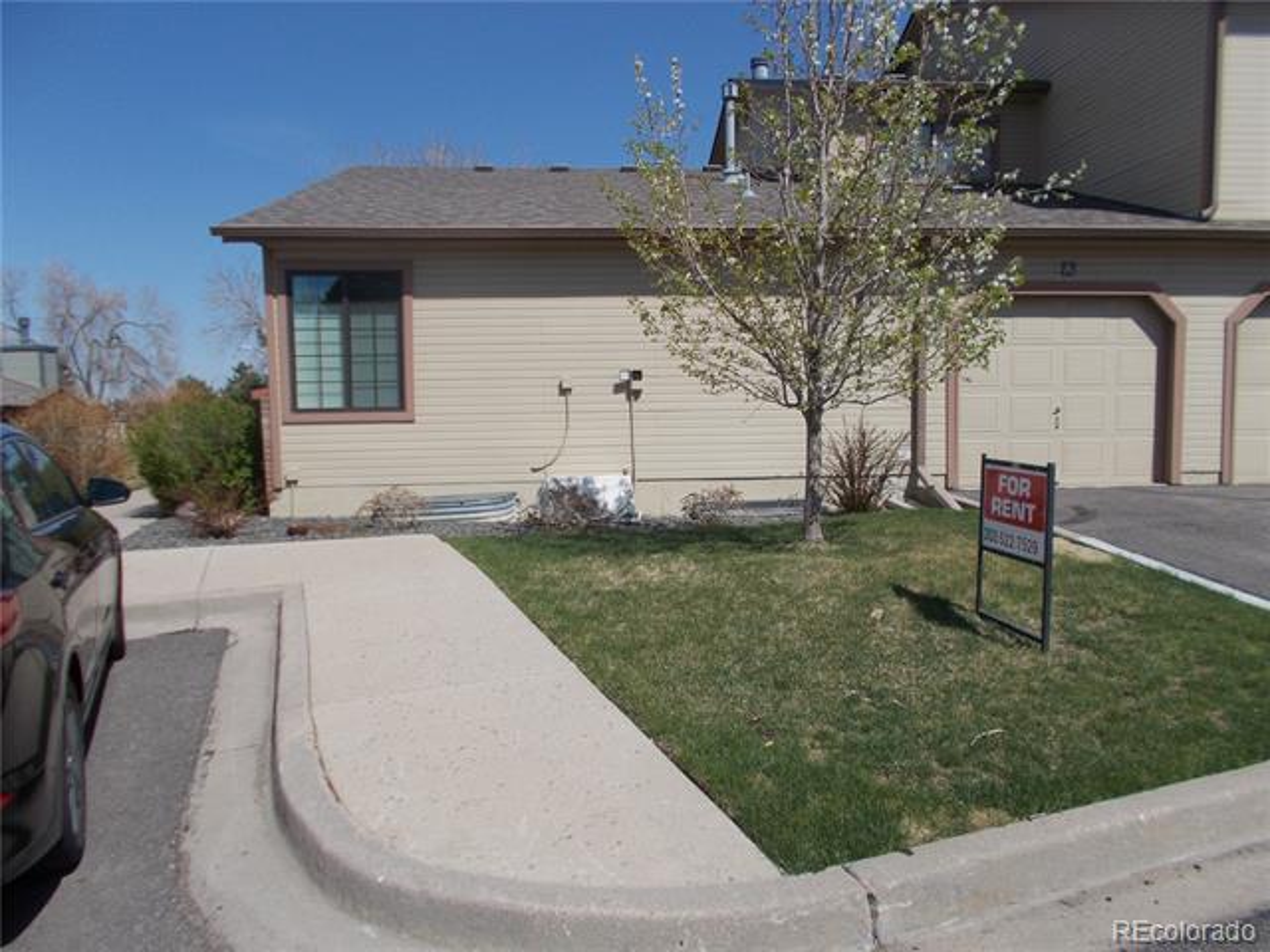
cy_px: 476
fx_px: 954
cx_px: 635
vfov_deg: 53.1
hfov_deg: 67.3
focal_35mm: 26
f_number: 8
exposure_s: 1/250
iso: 80
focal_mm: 4.6
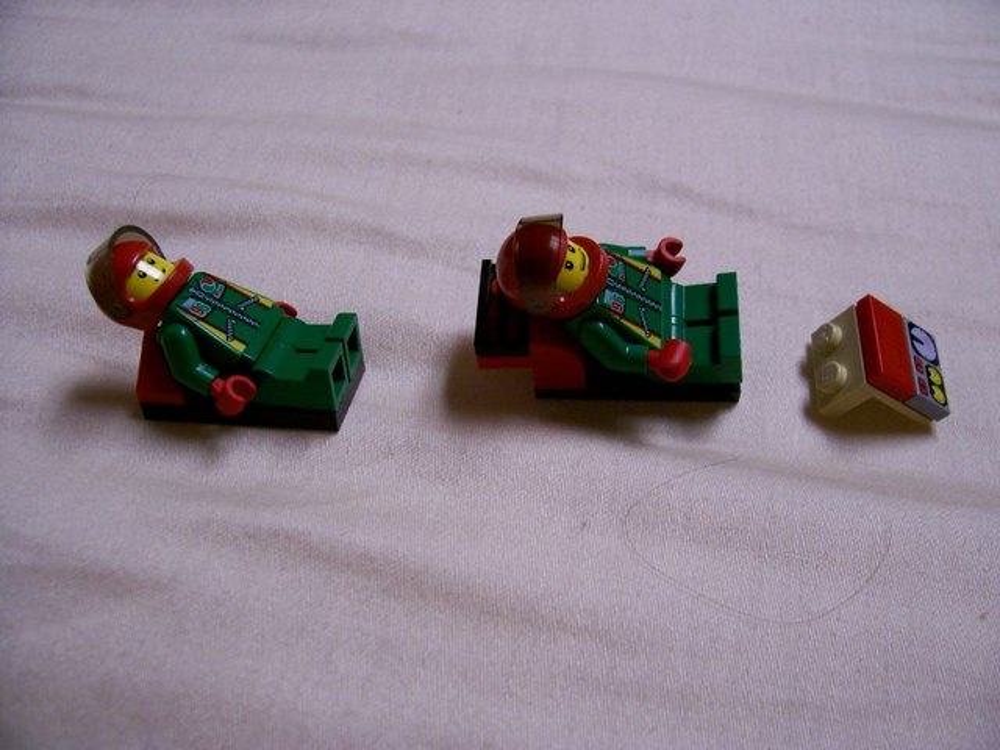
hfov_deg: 54.0
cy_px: 375
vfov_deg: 41.8
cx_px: 500
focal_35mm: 34
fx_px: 982
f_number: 2.7
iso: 160
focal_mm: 5.6
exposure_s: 1/16.5
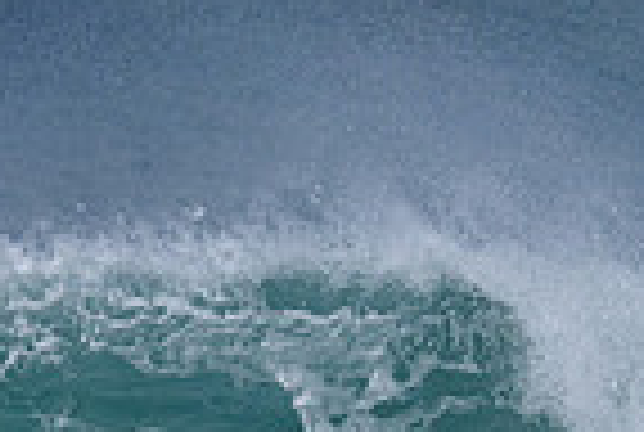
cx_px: 932
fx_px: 40585
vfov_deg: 0.6
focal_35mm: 2264
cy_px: 817
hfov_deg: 0.9
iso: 360
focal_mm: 560
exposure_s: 1/2000
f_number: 11
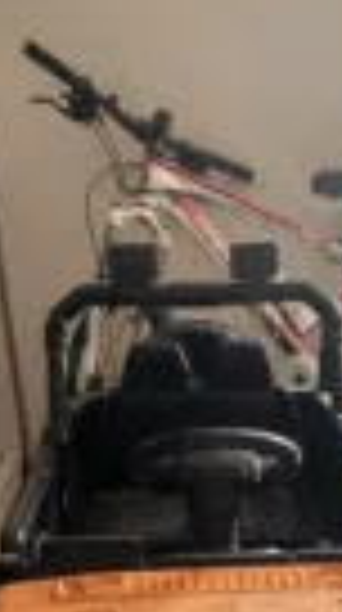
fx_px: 729
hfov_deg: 26.3
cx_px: 220
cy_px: 590
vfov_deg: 40.7
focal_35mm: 45
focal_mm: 2.22
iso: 80
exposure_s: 1/99
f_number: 2.2
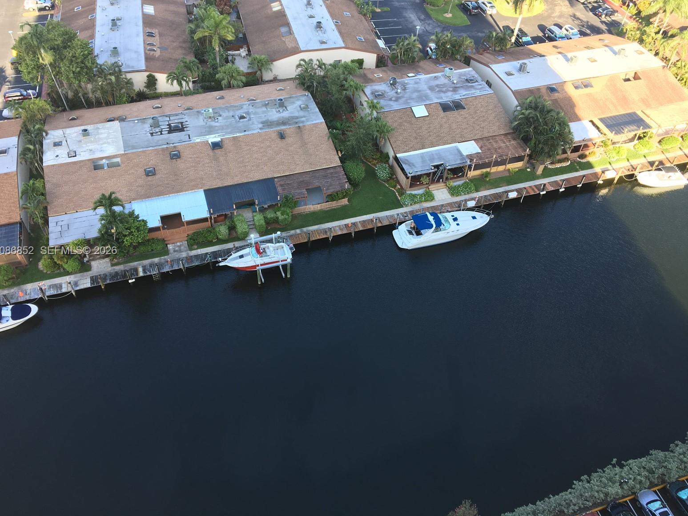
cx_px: 334
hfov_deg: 60.0
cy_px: 251
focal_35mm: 30
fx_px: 596
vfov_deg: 46.8
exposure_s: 1/130
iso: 25
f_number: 2.2
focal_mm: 4.15
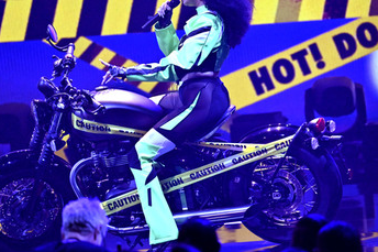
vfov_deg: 2.6
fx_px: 5499
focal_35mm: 524
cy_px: 103
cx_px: 197
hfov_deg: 3.9
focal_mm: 400
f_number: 5
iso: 5000
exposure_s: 1/640
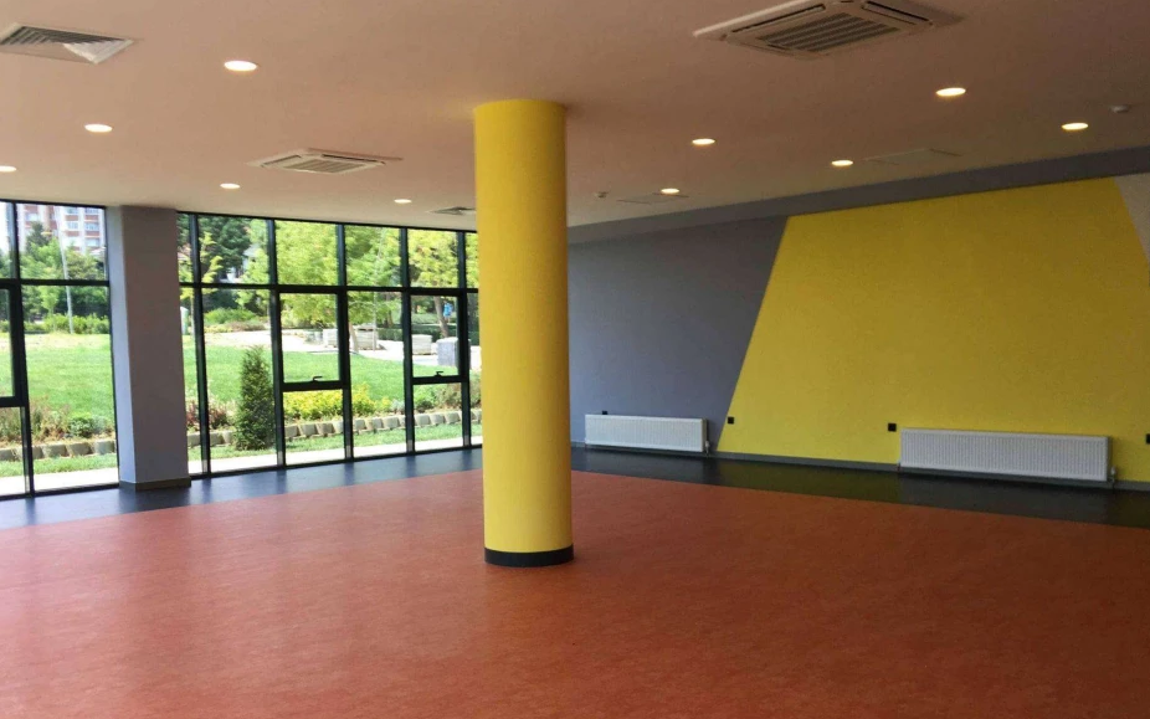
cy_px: 445
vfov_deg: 37.1
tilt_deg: -3.2
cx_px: 522
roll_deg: +1.1
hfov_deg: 56.6
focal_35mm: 34
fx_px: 1066
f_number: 2.2
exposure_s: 1/107
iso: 25
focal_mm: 4.15
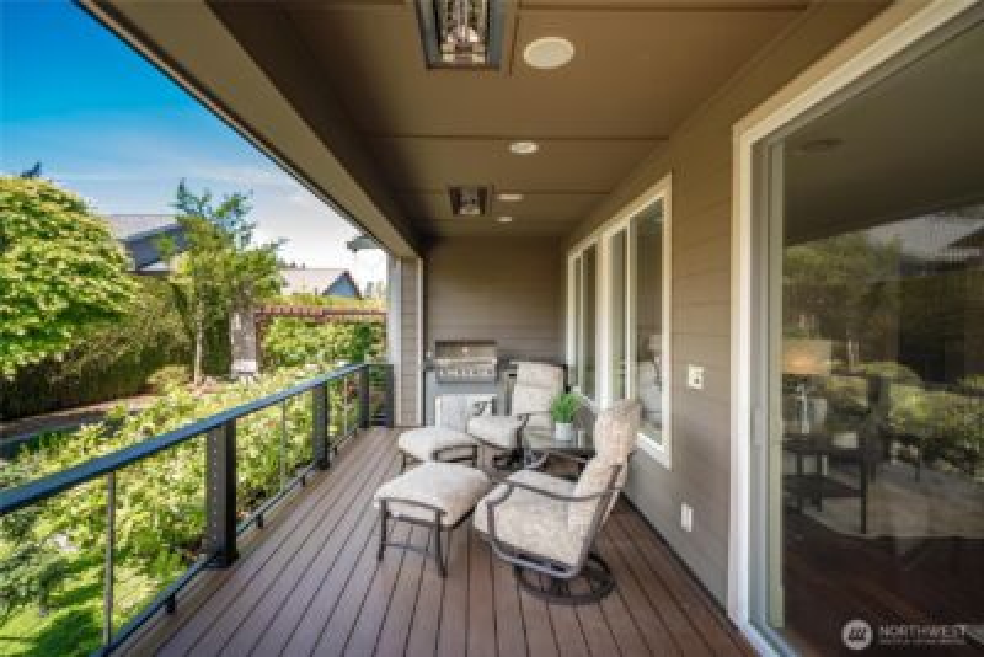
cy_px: 328
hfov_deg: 96.7
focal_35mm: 16
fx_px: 437
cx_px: 492
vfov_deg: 73.8
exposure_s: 1/30
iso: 125
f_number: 7.1
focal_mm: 16
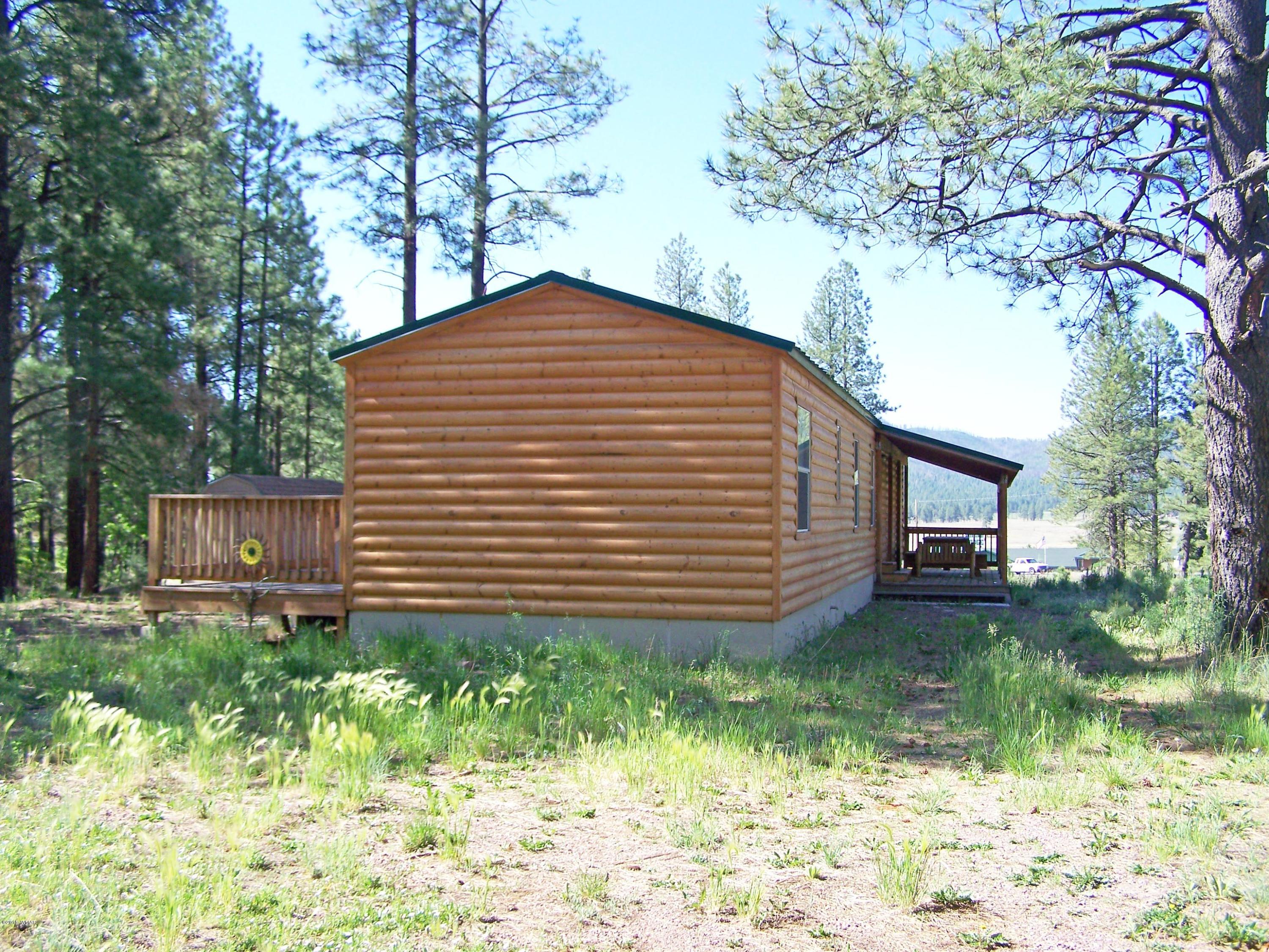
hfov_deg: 49.0
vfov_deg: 37.7
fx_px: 1393
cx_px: 634
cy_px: 476
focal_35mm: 38
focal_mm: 6.3
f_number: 2.8
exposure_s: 1/320
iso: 64
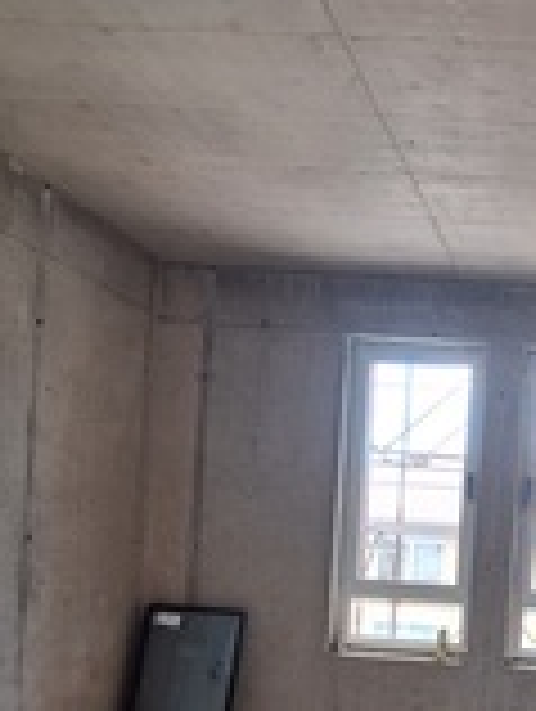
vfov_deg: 46.2
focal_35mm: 37
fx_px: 762
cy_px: 612
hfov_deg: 33.9
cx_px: 581
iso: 64
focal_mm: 1.74
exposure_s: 1/40
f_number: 2.2
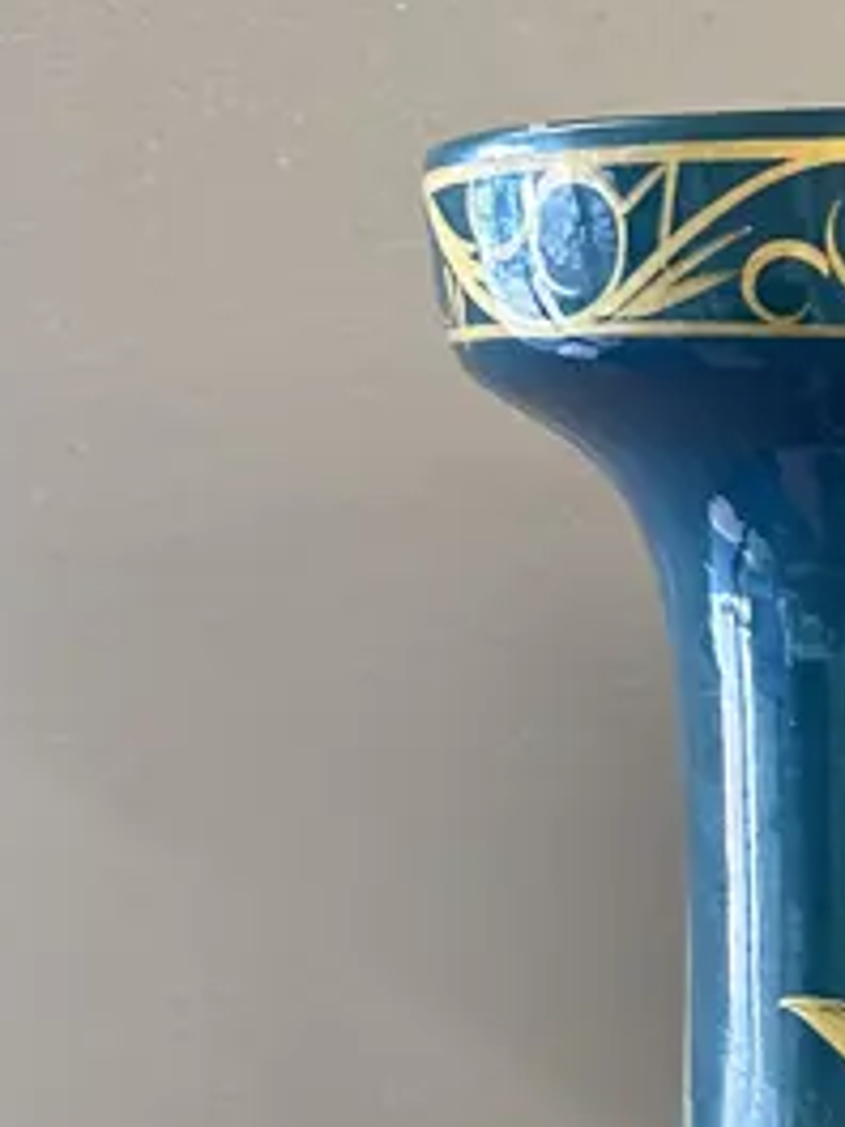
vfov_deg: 18.6
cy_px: 1703
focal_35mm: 93
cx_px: 1178
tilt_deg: -17.8
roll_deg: -3.2
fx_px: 3027
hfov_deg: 15.0
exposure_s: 1/50
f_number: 1.78
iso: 200
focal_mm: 6.86
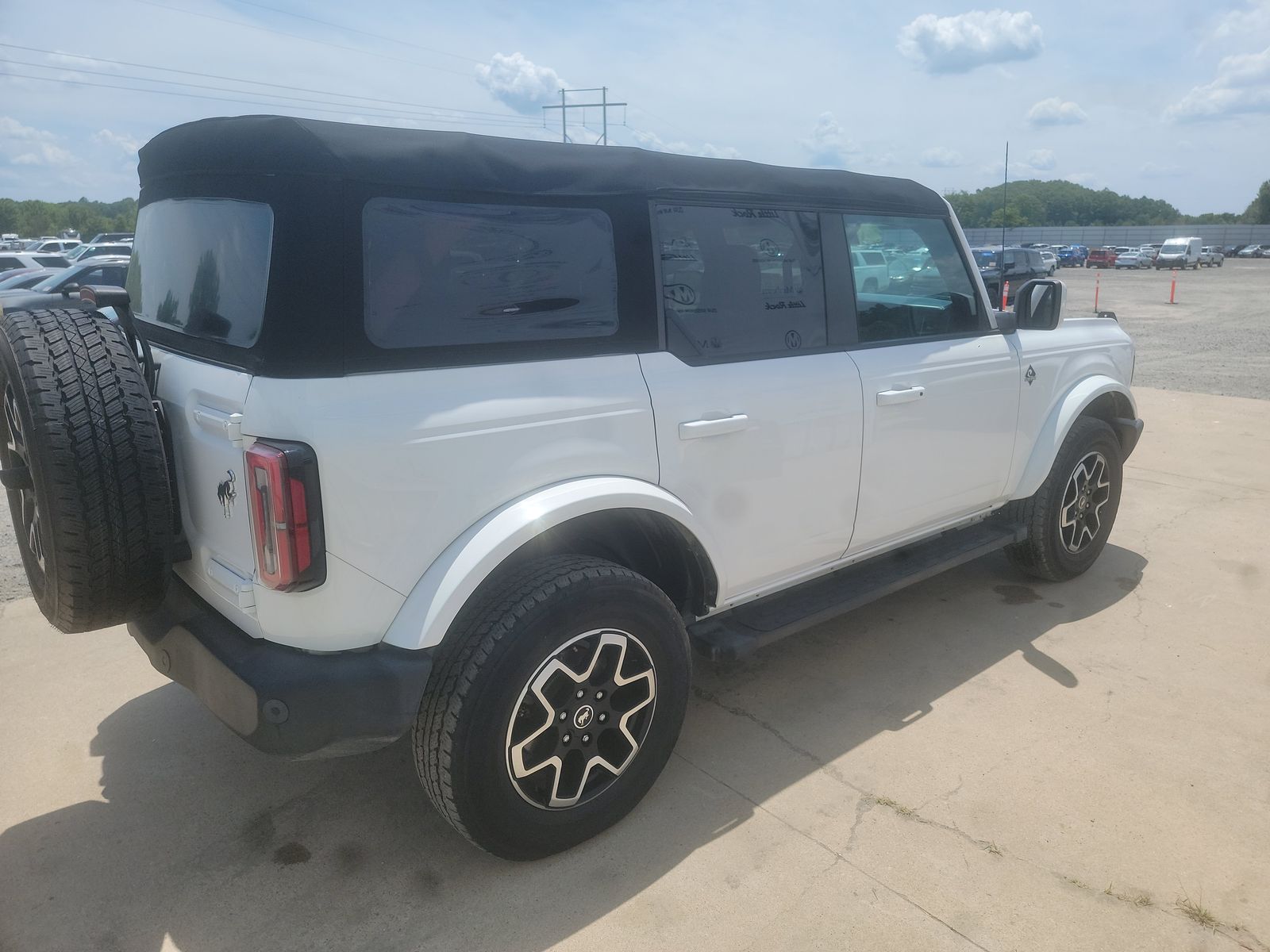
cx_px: 635
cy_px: 476
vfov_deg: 56.8
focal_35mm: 24
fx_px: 881
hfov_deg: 71.6
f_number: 1.8
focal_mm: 6.7
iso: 50
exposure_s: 1/1282
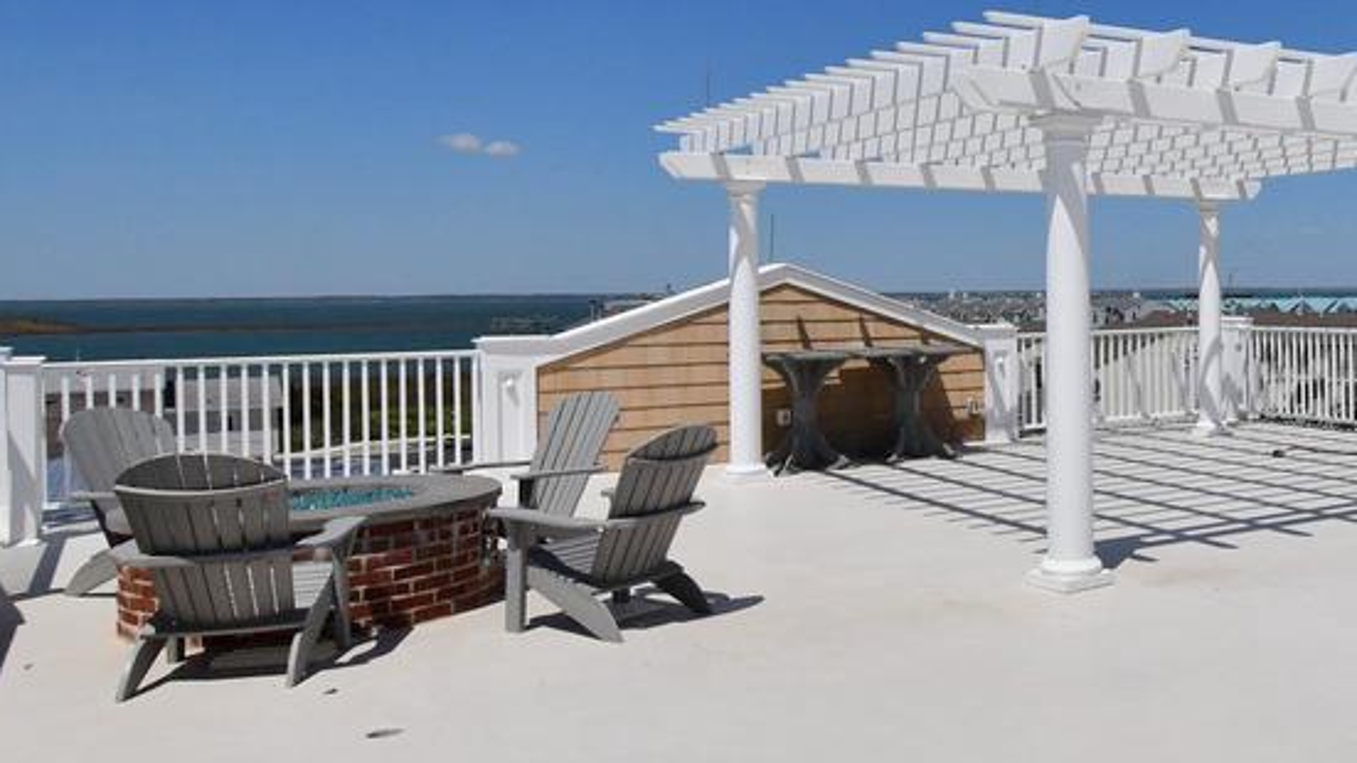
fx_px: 1331
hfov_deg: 49.5
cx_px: 1160
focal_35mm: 37
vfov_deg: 31.9
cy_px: 306
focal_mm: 13
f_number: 9
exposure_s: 1/8000
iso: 1000
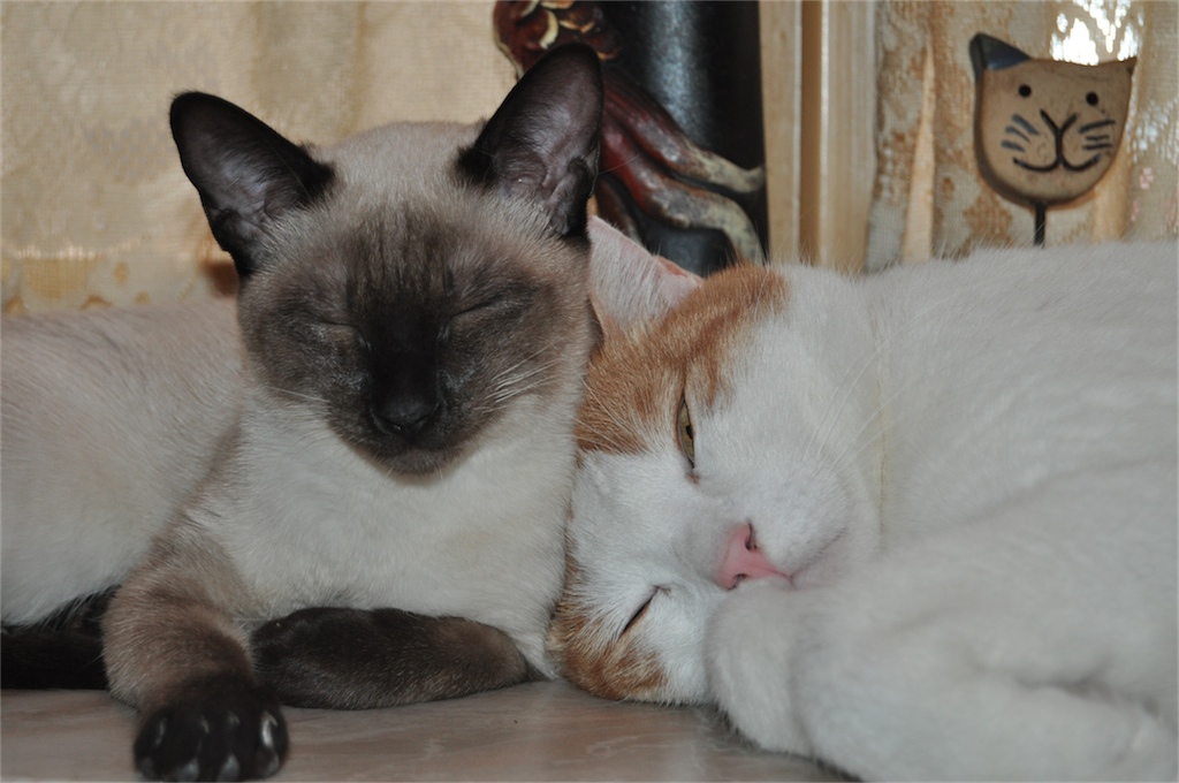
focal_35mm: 82
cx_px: 590
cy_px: 392
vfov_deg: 16.5
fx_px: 2698
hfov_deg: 24.6
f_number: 5.6
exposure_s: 1/60
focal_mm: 55
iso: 800
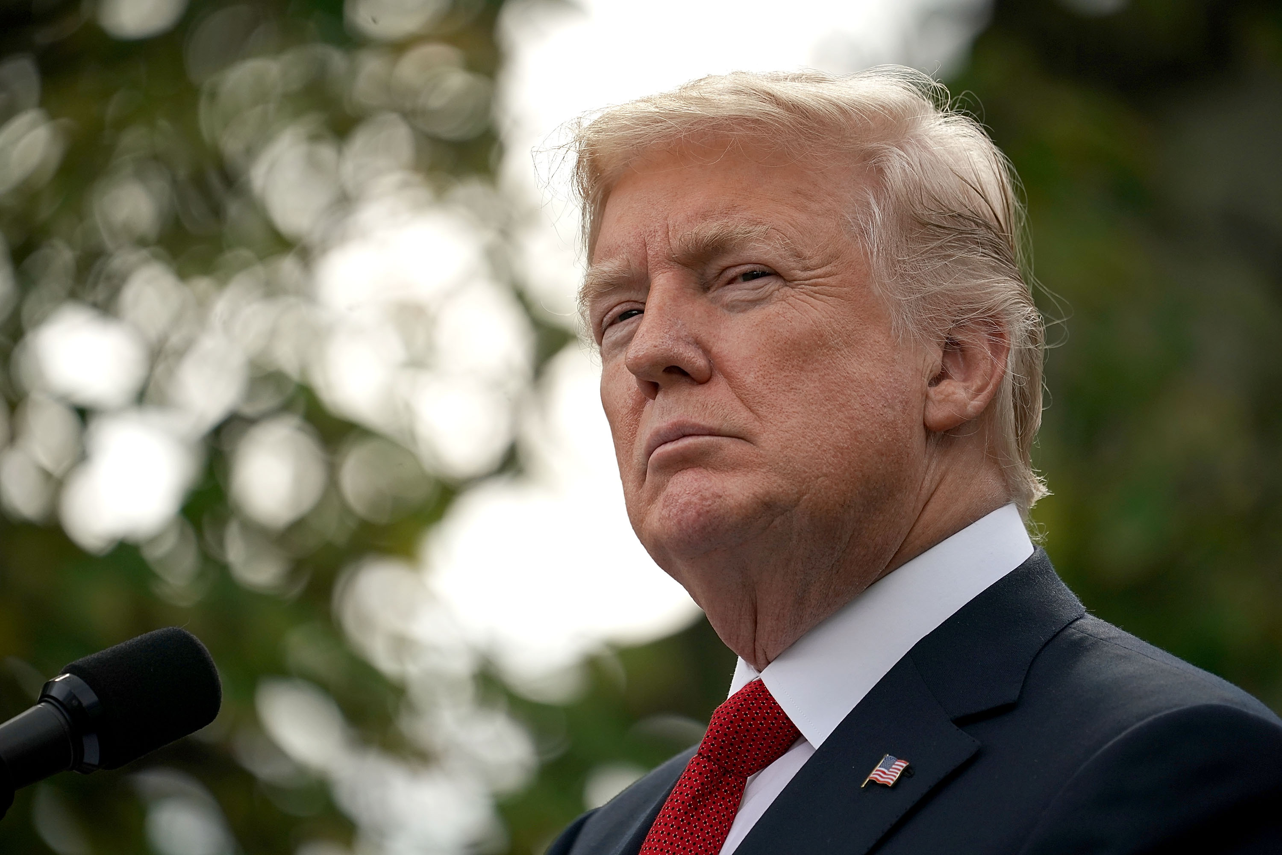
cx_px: 641
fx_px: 14243
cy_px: 428
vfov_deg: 3.4
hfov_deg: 5.2
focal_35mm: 400
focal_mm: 400
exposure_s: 1/2000
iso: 800
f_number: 5.6
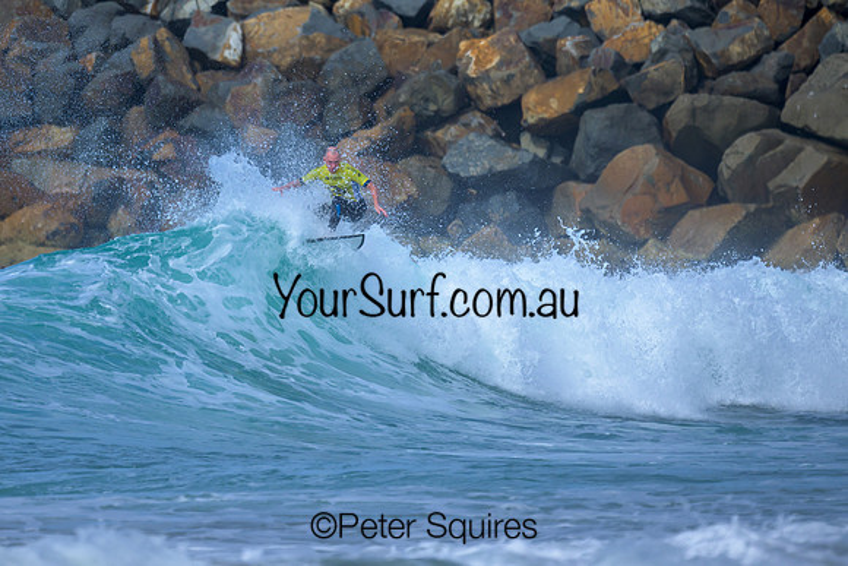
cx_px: 308
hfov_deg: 1.9
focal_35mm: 1100
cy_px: 201
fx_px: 25912
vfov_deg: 1.3
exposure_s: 1/2000
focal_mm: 800
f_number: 6.3
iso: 320
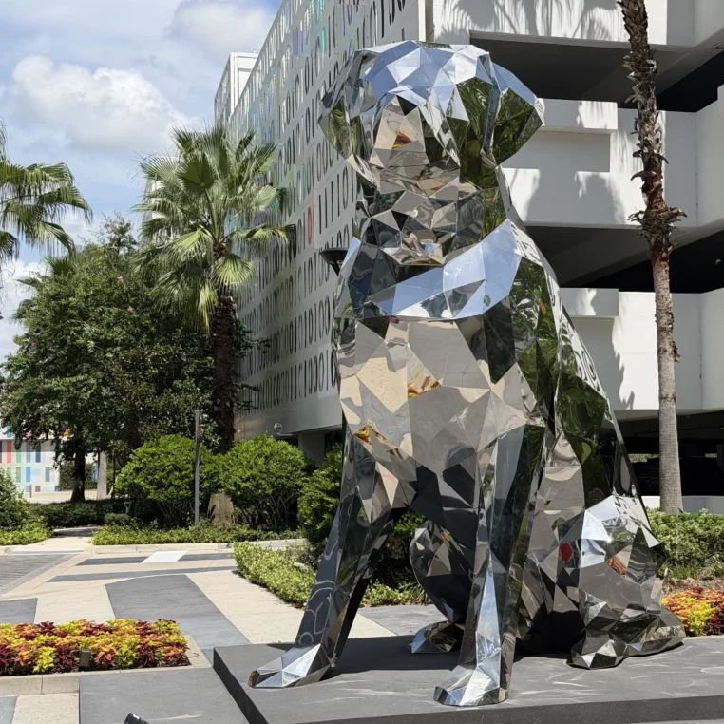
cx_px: 464
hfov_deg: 29.9
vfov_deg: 30.0
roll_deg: +0.9
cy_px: 363
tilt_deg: +2.3
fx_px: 1349
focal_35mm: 57
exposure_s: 1/4878
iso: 64
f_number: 1.78
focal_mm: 6.76
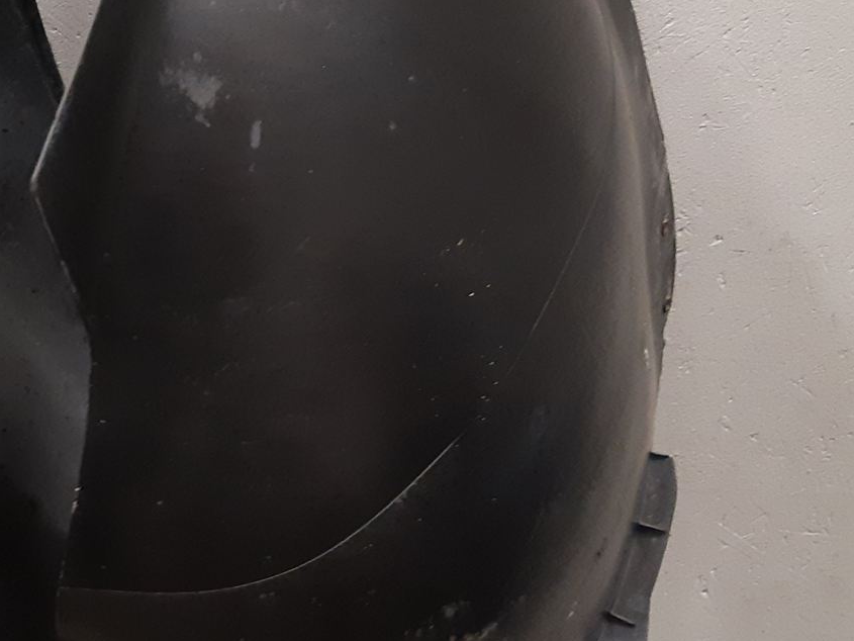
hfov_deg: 29.7
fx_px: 1554
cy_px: 224
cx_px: 127
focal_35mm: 63
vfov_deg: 23.2
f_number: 1.7
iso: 250
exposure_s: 1/50
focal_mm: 3.93
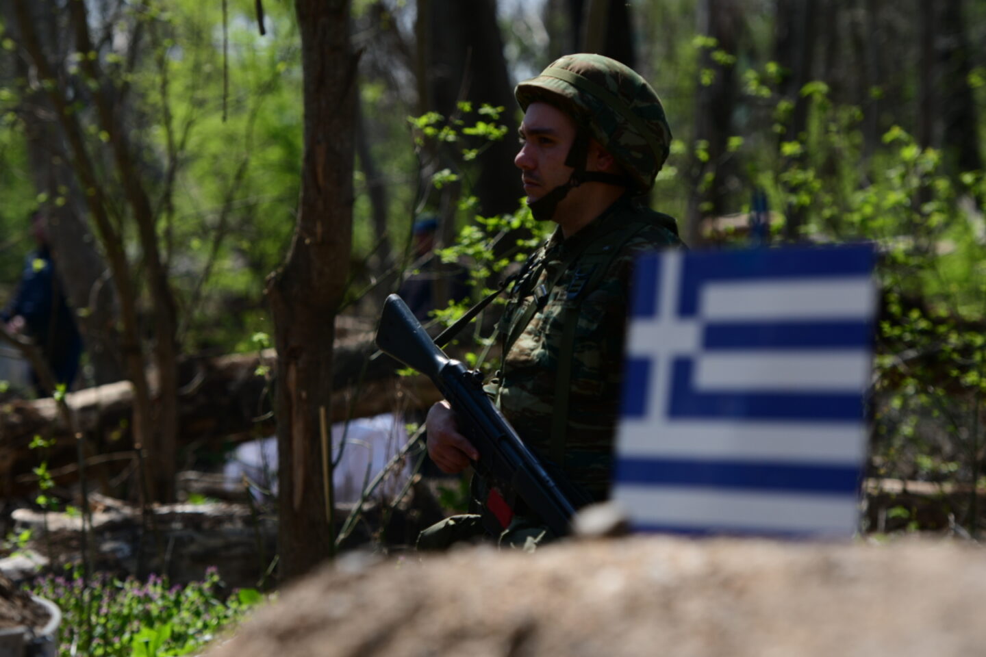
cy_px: 328
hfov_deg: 11.2
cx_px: 493
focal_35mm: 183
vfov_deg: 7.5
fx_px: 5012
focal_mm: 122
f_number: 4
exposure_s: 1/1000
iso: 100
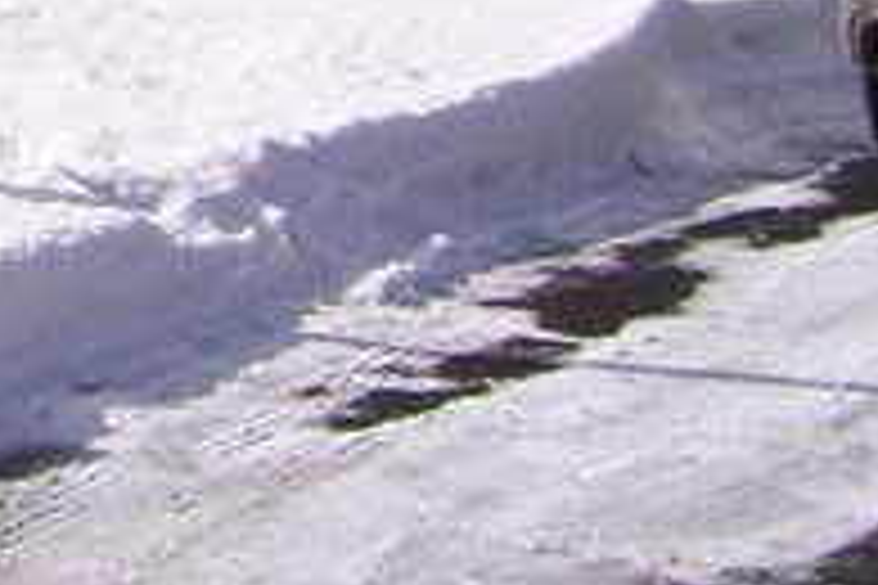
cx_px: -887
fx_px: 4780
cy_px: -774
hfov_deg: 9.8
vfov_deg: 6.7
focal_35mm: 196
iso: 80
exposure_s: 1/1000
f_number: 4.8
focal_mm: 6
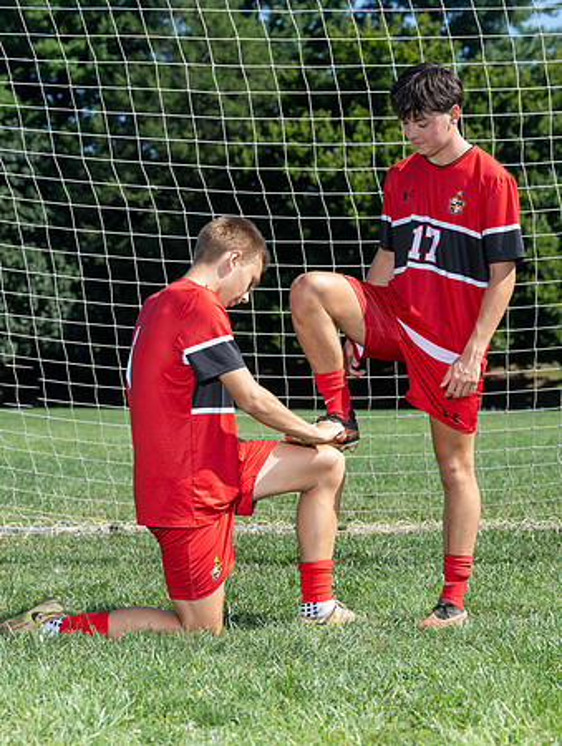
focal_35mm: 115
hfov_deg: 12.9
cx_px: 360
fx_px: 2493
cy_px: 357
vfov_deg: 17.0
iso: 100
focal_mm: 77
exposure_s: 1/200
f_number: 5.6
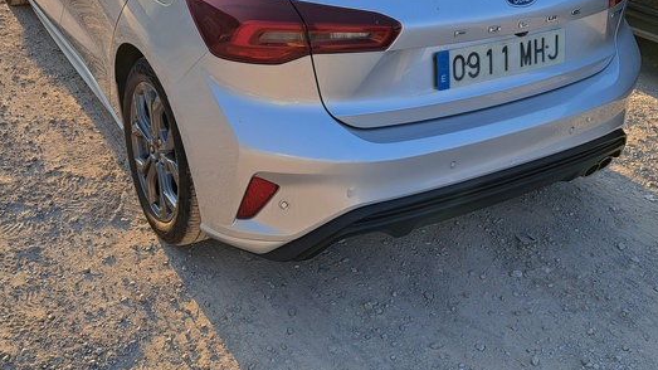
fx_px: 698
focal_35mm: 40
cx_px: 279
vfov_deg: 28.4
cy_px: 30
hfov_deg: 50.3
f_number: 1.8
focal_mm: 5.23
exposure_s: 1/489
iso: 50
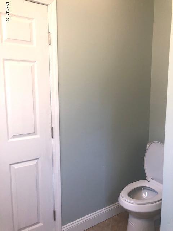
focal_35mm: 28
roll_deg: -0.6
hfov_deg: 49.7
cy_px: 116
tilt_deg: -7.4
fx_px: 187
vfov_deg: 63.4
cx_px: 86
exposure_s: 1/120
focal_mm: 4
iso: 80
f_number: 1.8
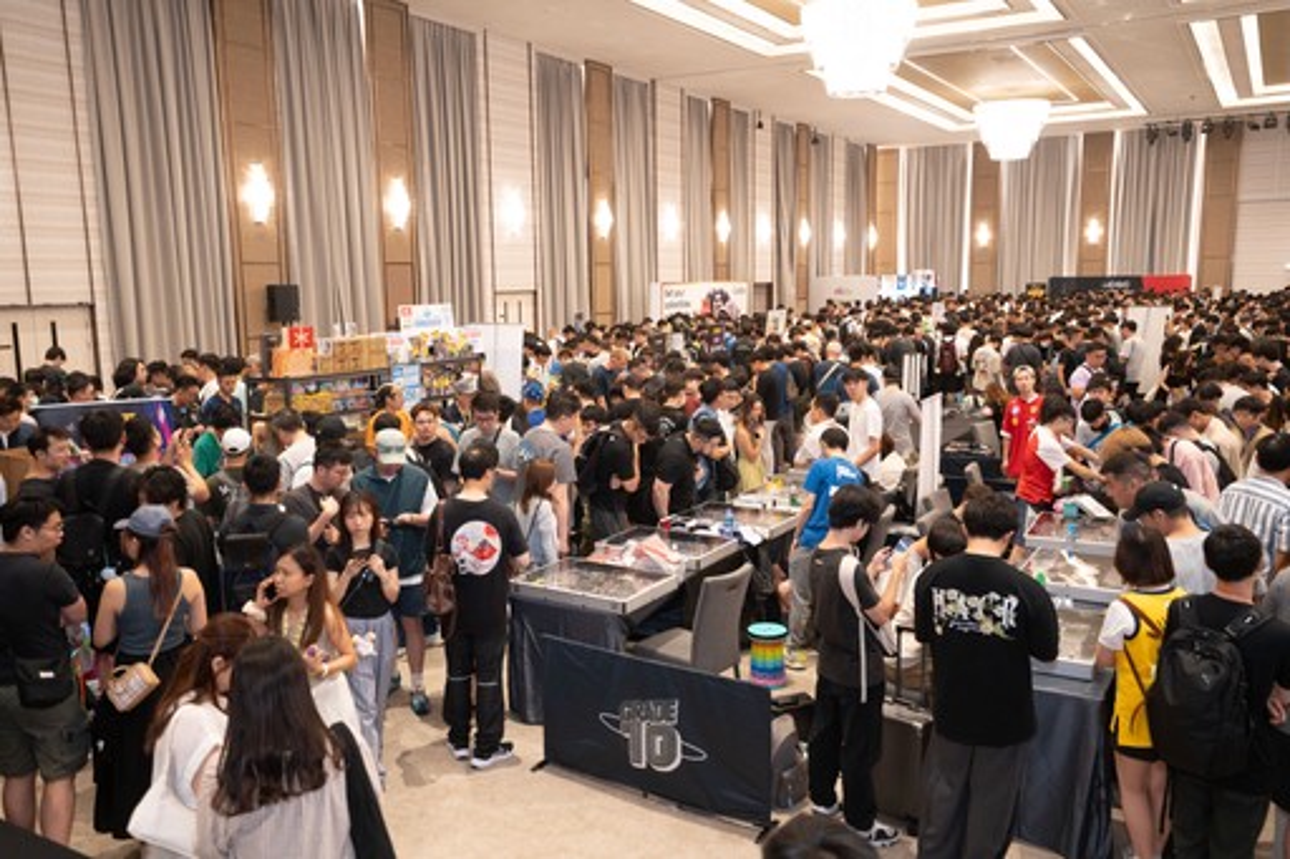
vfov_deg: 42.3
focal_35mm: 31
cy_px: 430
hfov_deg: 60.3
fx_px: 1110
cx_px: 645
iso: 2500
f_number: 4
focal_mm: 31
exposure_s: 1/125
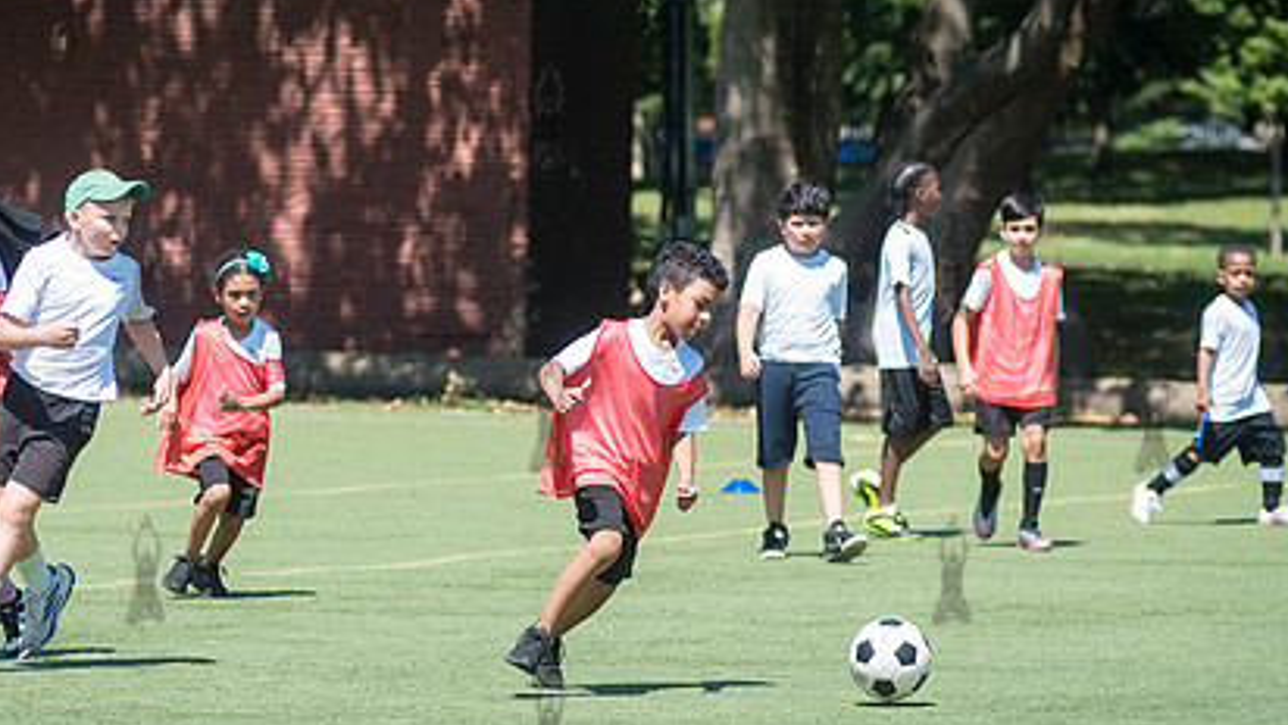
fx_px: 9224
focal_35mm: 270
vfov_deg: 4.5
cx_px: 631
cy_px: 602
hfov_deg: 8.0
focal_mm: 135
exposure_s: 1/1250
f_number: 4
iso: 200
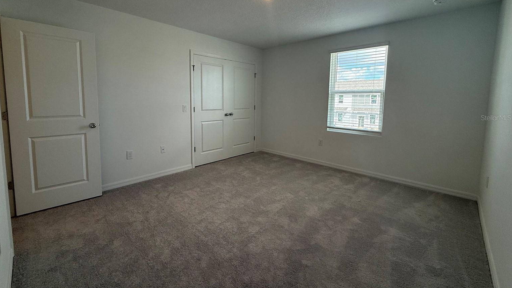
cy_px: 117
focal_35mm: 16
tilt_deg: -3.4
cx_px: 244
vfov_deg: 66.5
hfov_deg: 99.3
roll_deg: -0.5
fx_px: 217
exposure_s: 1/193
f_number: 2.2
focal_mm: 2.22
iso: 64
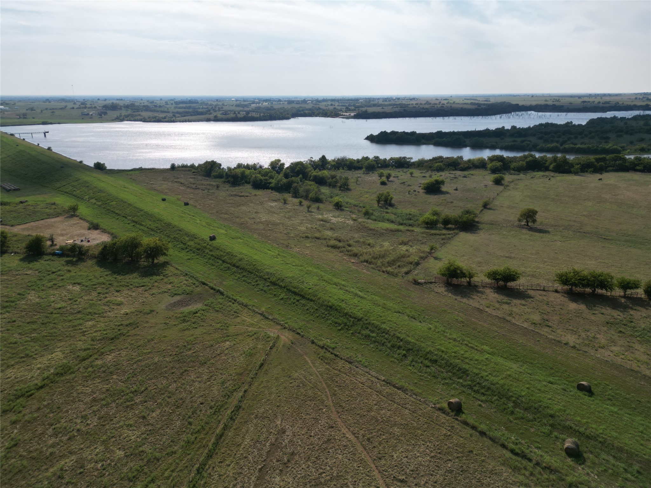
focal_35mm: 24
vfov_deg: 56.8
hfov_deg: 71.6
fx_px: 451
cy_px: 244
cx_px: 326
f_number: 1.7
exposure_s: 1/5000
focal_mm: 6.72
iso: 150
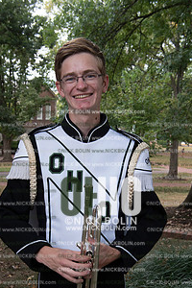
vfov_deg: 36.3
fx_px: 432
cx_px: 101
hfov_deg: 25.1
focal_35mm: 54
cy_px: 204
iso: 500
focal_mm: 36
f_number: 8
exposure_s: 1/100
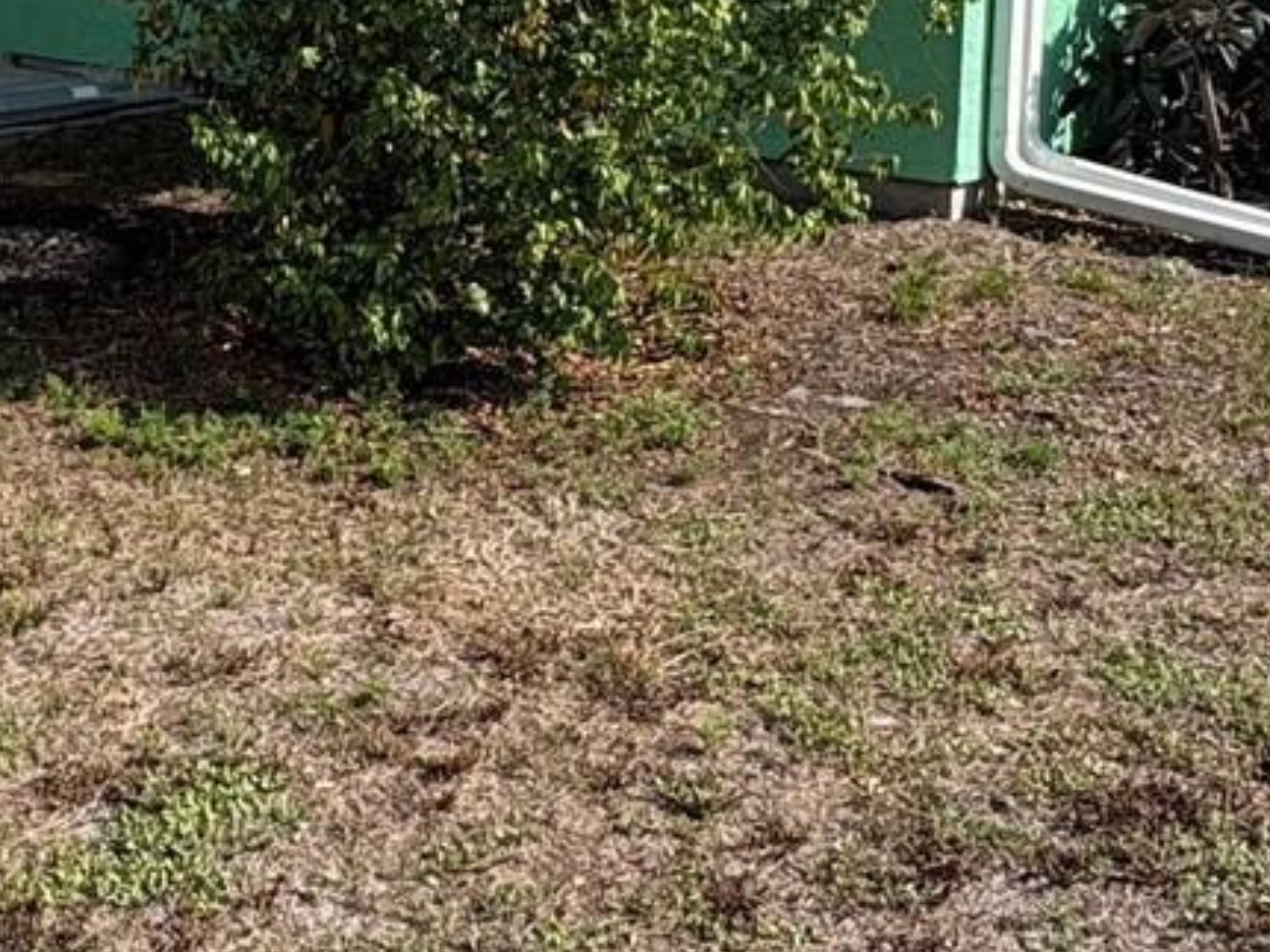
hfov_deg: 35.7
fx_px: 1907
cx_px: 274
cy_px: -3
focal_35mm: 52
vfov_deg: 26.5
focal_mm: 2.22
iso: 50
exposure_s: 1/1370
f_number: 2.2
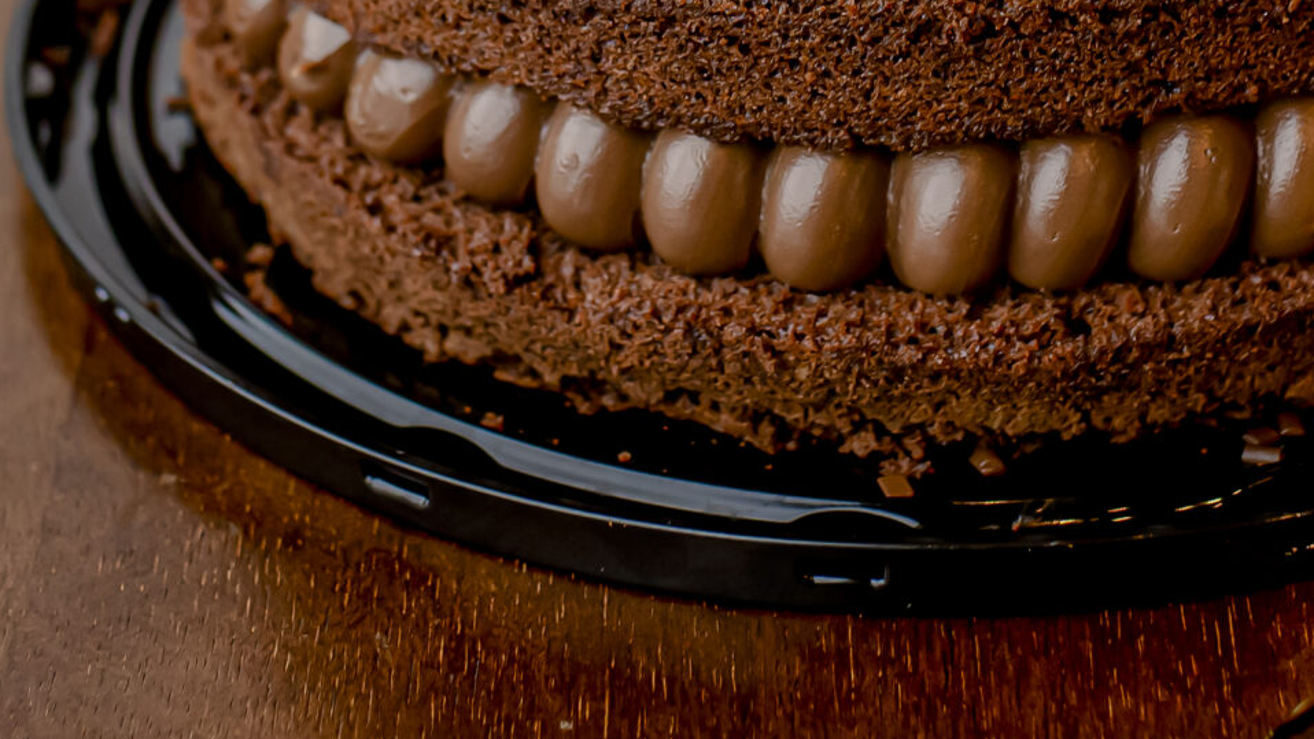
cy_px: -175
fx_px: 3415
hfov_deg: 21.7
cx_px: 857
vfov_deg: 12.1
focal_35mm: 98
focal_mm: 35
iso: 400
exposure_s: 1/160
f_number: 3.2
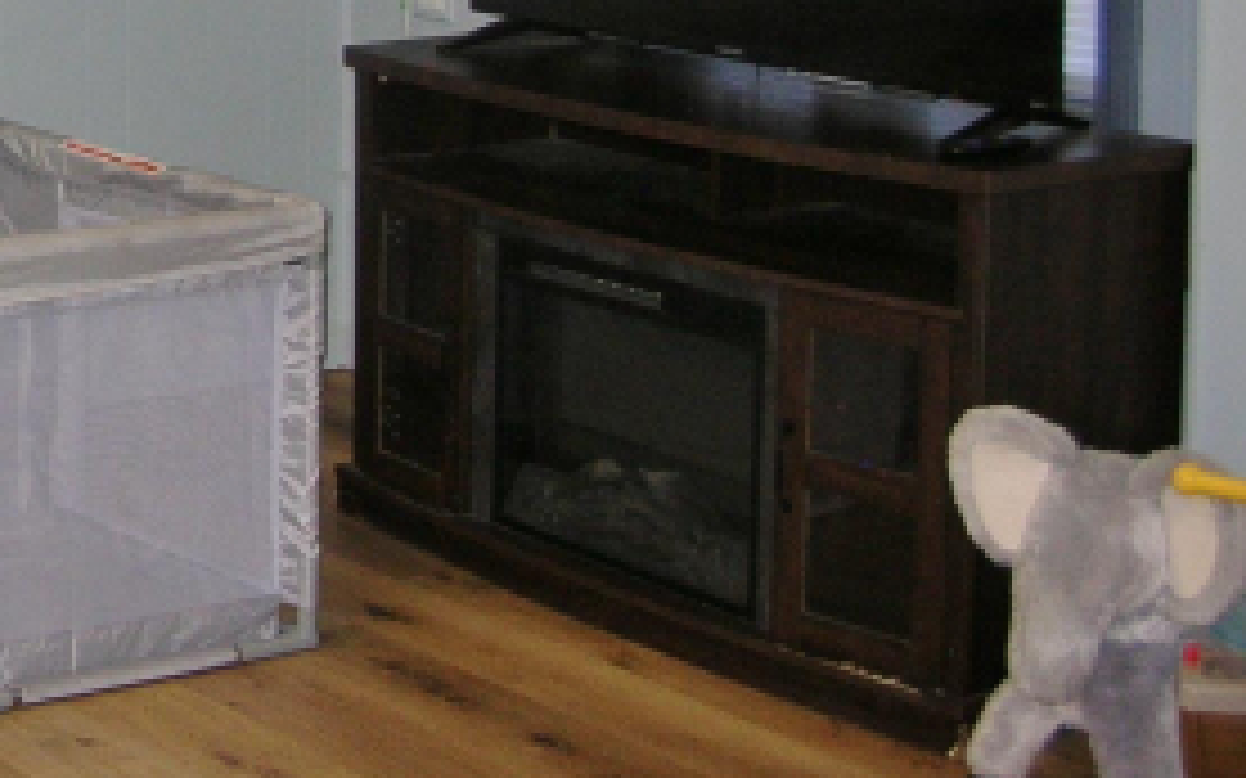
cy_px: -166
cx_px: -243
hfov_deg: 21.0
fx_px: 3123
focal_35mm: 92
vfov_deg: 13.8
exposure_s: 1/60.1
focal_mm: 6
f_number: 2.7
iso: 63
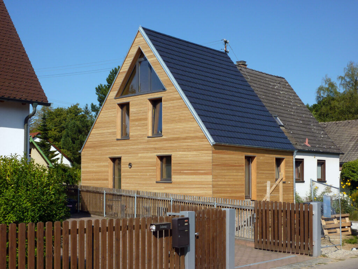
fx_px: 496
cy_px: 134
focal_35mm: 48
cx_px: 179
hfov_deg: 39.7
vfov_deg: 30.3
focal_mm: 7.9
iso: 100
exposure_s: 1/500
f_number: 5.6
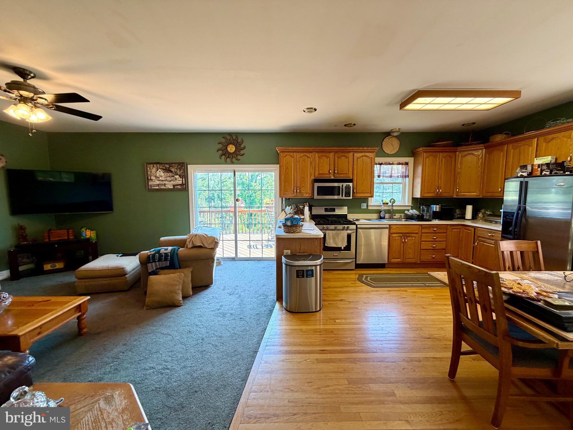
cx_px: 286
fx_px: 232
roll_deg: +0.1
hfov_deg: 102.1
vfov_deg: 85.7
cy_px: 215
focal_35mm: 14
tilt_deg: -4.6
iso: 160
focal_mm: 2.22
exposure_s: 1/60
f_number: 2.2
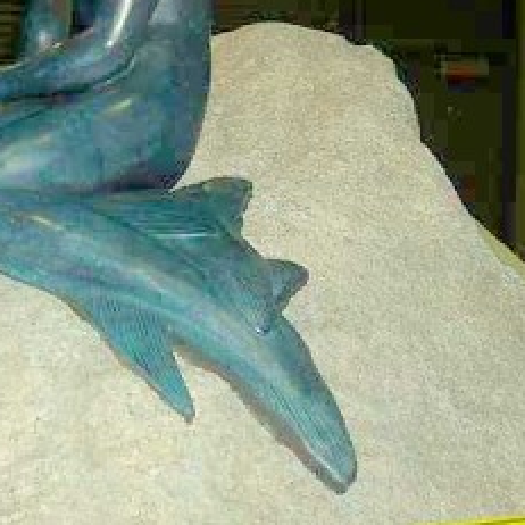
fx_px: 1613
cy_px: 168
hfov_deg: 18.4
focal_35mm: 94
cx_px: 120
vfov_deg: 18.4
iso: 100
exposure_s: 1/30
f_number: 3.5
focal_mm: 5.8
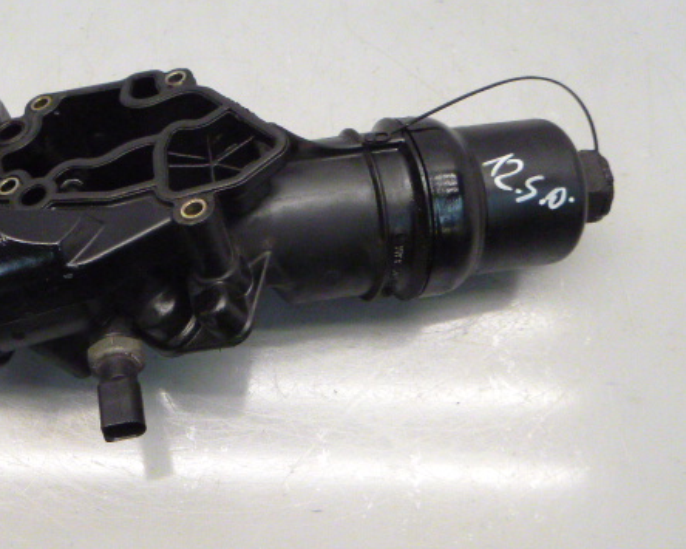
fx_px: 771
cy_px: 266
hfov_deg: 46.7
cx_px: 198
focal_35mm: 38
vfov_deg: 39.1
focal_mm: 4.8
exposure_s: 1/80
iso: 800
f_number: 4
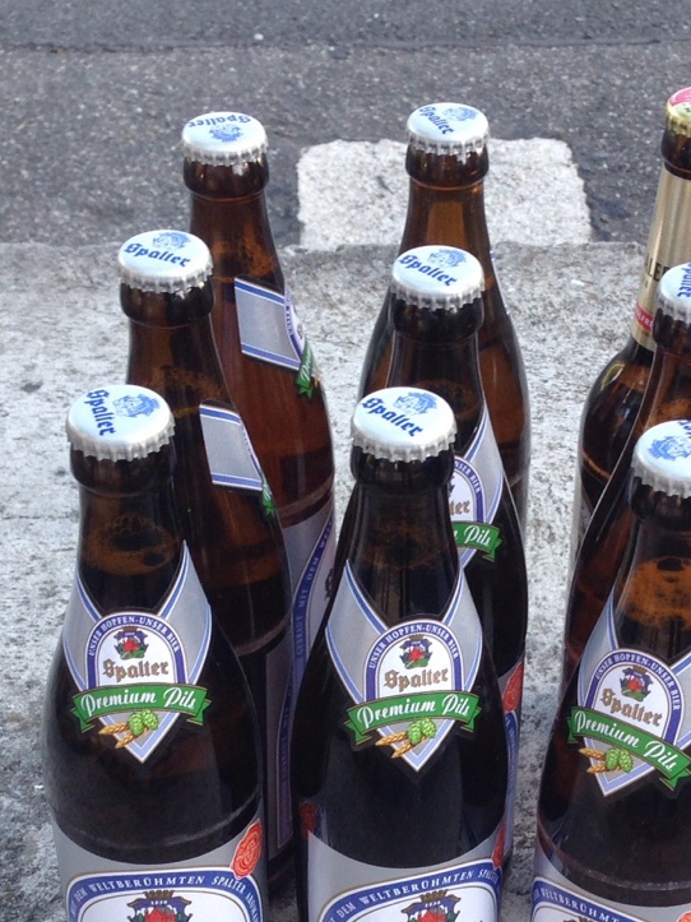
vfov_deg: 26.1
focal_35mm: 73
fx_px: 1944
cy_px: 751
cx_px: 464
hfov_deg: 20.1
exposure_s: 1/120
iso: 50
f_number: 2.4
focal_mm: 4.12
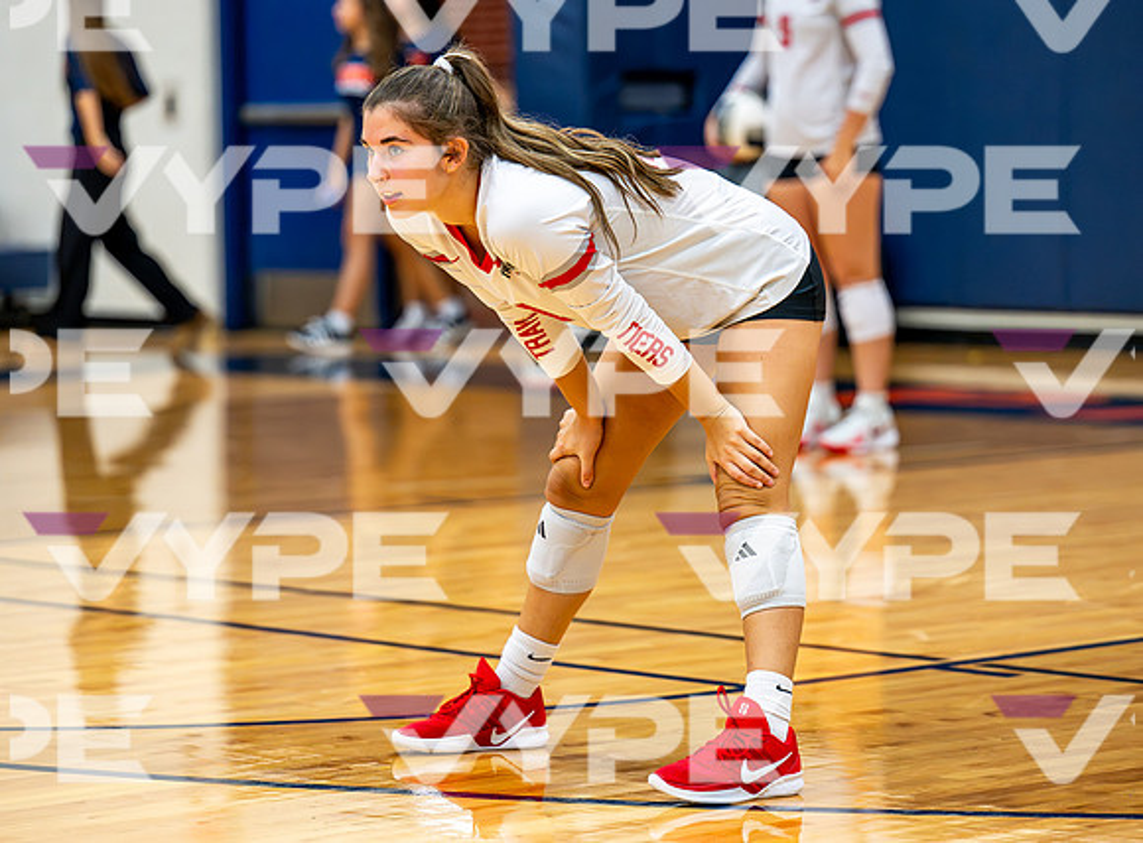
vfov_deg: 10.1
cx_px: 571
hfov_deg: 13.6
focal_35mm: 146
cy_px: 399
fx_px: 4796
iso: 2500
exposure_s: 1/800
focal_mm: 125
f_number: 2.8
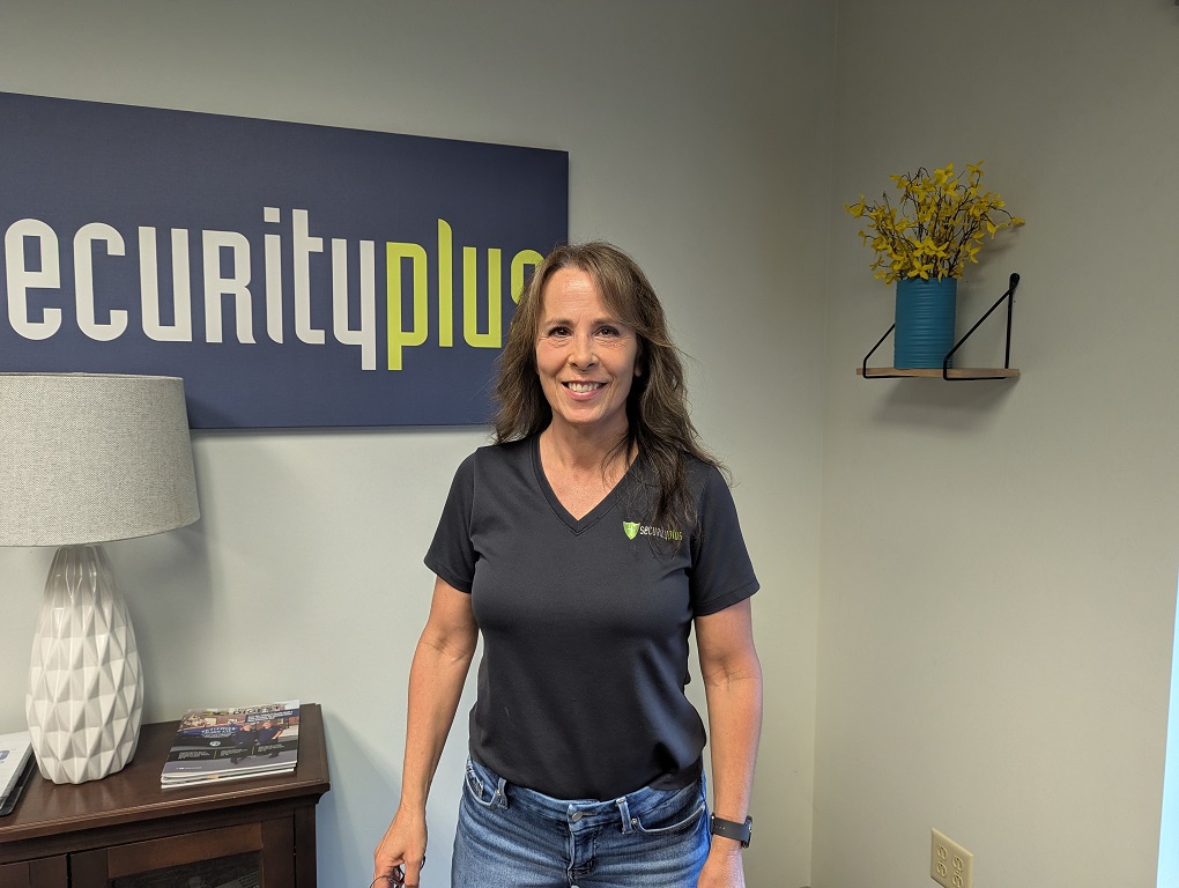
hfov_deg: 71.5
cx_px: 590
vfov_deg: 56.9
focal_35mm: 24
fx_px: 819
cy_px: 444
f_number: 1.85
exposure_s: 1/43
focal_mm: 6.81
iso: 147
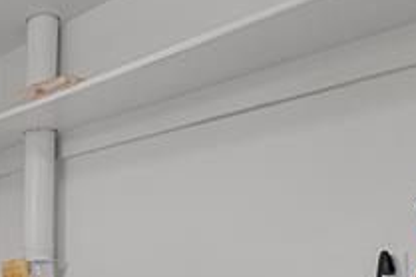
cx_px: -38
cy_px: 301
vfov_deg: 24.3
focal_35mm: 52
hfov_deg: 33.5
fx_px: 600
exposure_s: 1.6
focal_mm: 17
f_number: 8
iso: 250
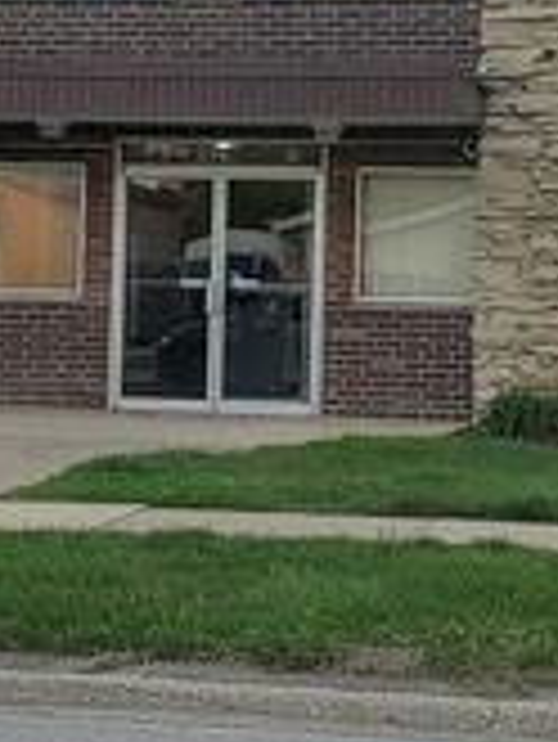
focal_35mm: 105
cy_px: 295
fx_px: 2254
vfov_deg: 18.7
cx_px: 279
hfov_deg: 14.1
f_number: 2.4
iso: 50
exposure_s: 1/282
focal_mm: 4.3
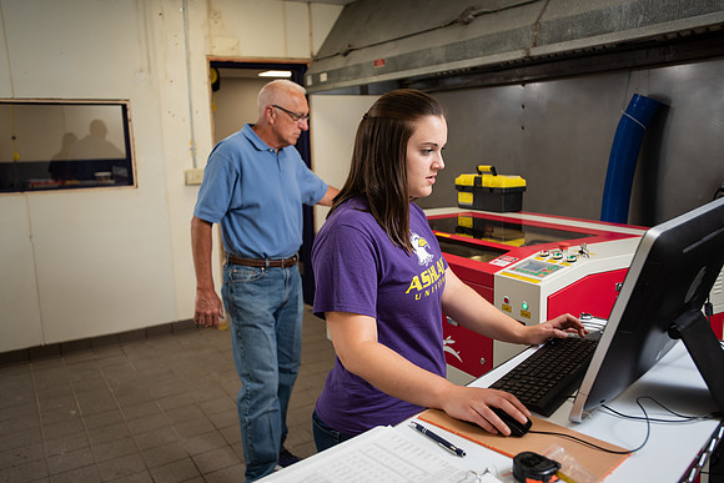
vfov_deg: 43.6
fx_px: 603
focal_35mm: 30
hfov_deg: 61.9
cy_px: 242
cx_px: 362
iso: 400
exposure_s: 1/200
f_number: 4
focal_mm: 30
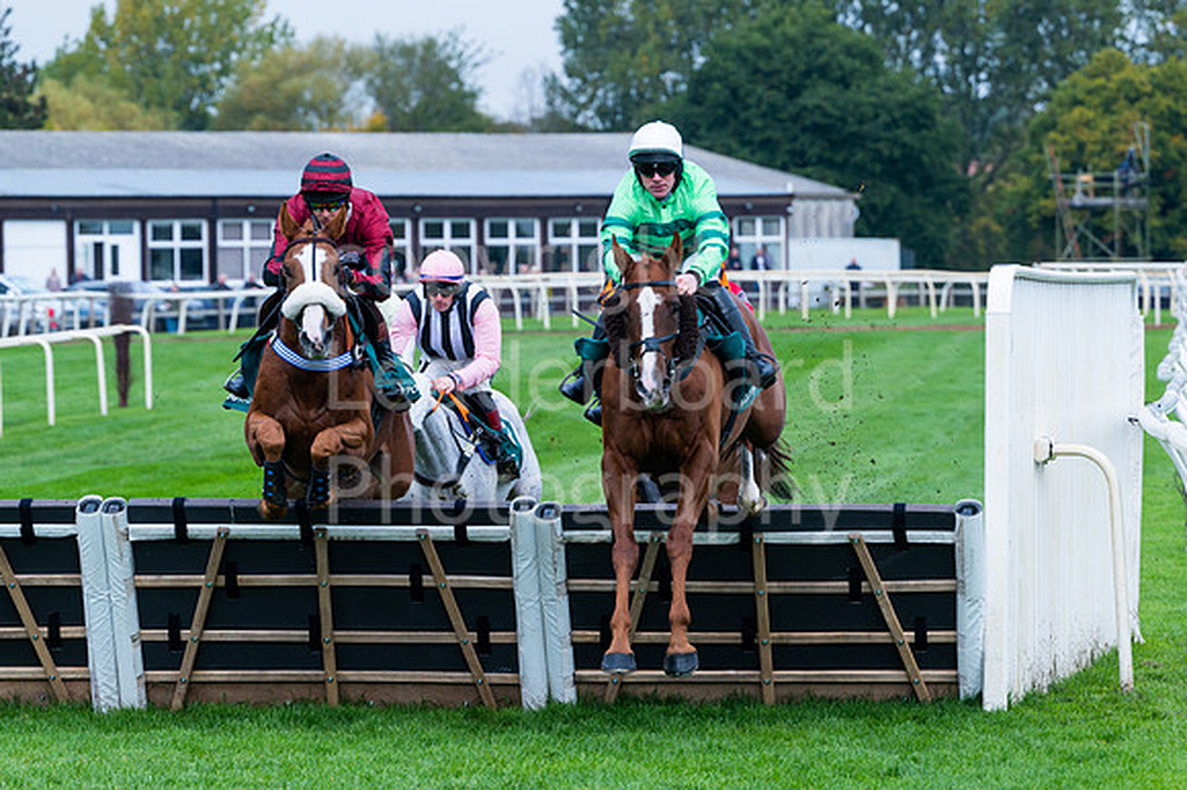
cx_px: 627
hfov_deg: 11.2
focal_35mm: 184
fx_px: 6075
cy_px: 390
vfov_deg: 7.4
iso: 500
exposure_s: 1/1000
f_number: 5
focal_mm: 155
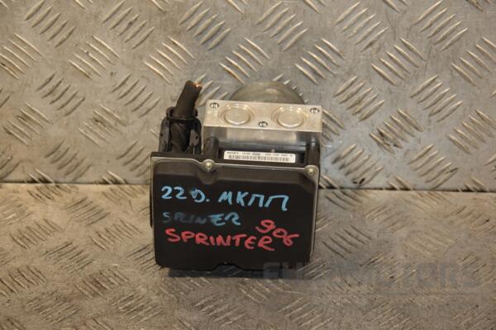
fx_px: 1364
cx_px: 248
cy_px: 165
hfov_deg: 20.6
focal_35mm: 99
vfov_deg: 13.8
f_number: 5.3
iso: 800
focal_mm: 66
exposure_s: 1/160
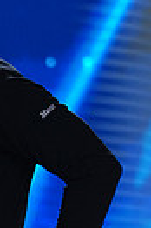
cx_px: -108
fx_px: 4958
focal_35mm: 786
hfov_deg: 1.7
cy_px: 350
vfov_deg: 2.6
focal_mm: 177
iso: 1000
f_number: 4
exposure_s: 1/400
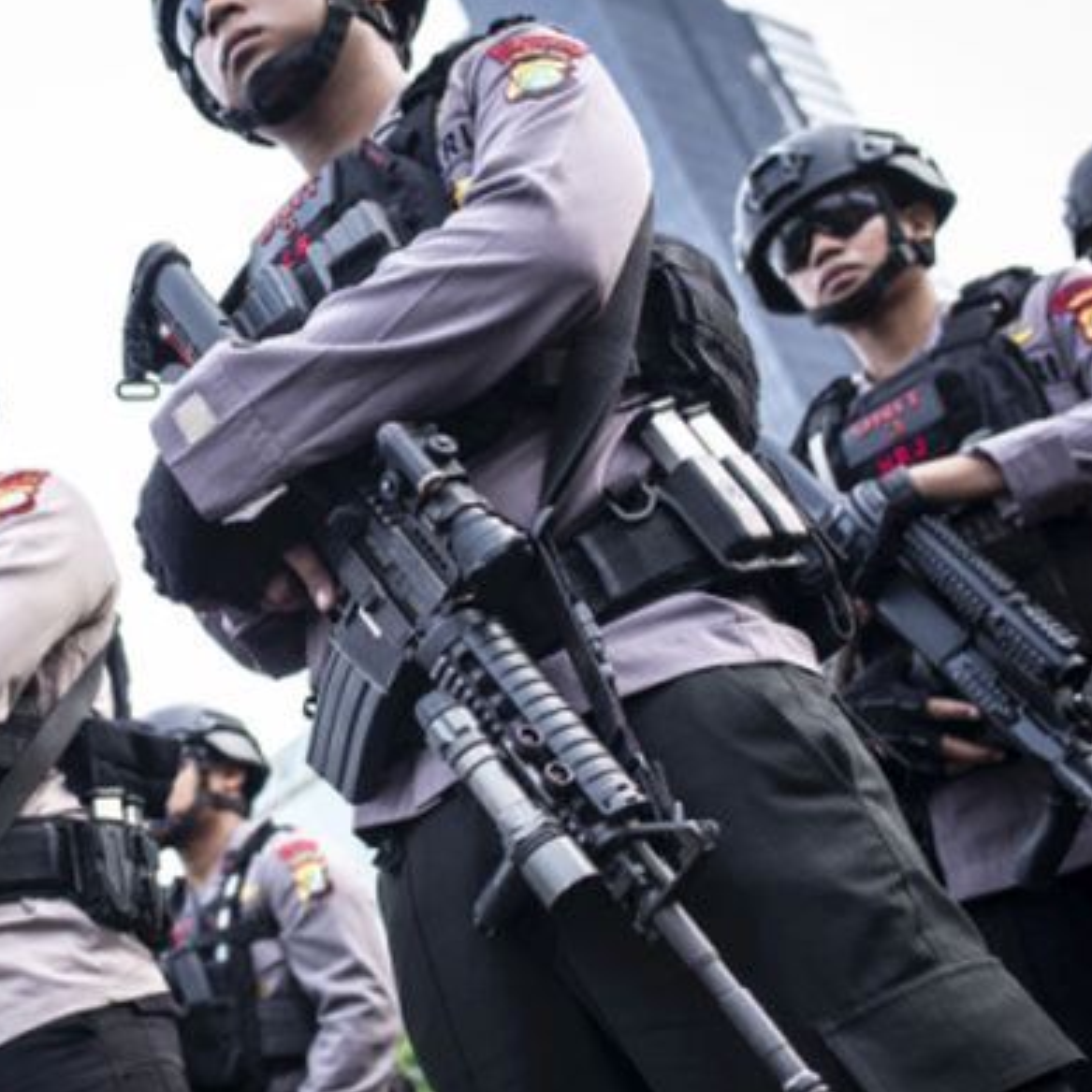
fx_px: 1749
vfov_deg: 34.7
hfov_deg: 33.2
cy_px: 590
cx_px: 149
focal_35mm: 49
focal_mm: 28
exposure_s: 1/200
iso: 100
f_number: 2.8
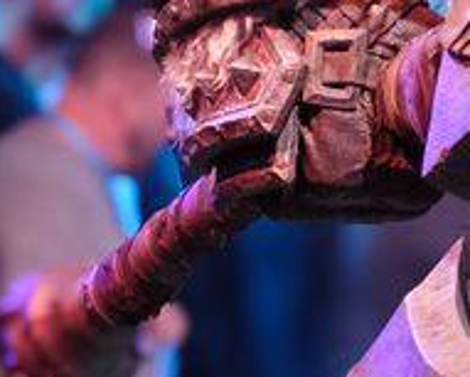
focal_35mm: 254
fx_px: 3535
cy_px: -16
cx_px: 418
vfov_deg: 6.1
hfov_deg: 7.6
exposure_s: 1/30
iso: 2500
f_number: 4
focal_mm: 20.2
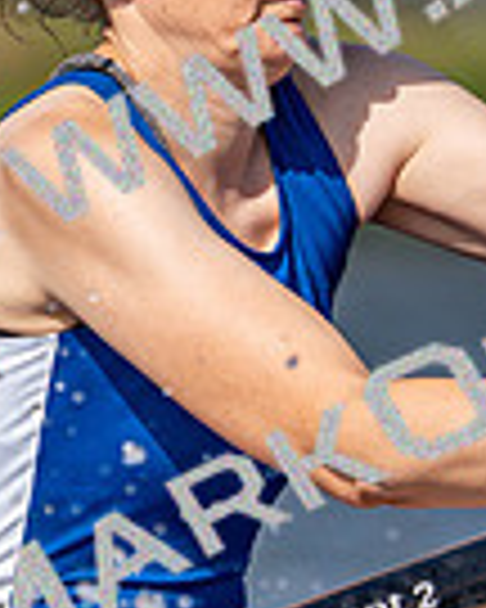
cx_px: 558
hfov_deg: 0.8
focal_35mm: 1824
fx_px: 32795
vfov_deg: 1.1
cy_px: 236
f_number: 6.3
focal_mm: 452
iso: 160
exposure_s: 1/1600
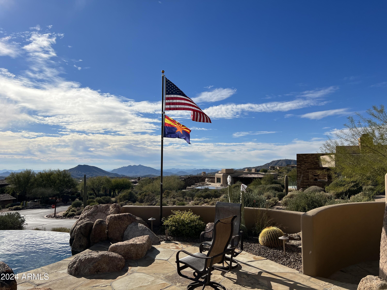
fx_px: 291
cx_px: 194
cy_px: 145
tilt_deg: +2.7
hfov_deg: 67.3
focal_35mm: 26
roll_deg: -1.3
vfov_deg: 53.1
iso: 50
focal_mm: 5.7
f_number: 1.5
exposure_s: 1/11364
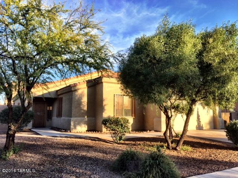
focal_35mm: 29
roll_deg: -1.2
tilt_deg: +7.4
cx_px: 119
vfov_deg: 48.2
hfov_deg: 61.7
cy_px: 89
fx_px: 199
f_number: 2.2
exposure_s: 1/746
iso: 32
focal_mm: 4.15
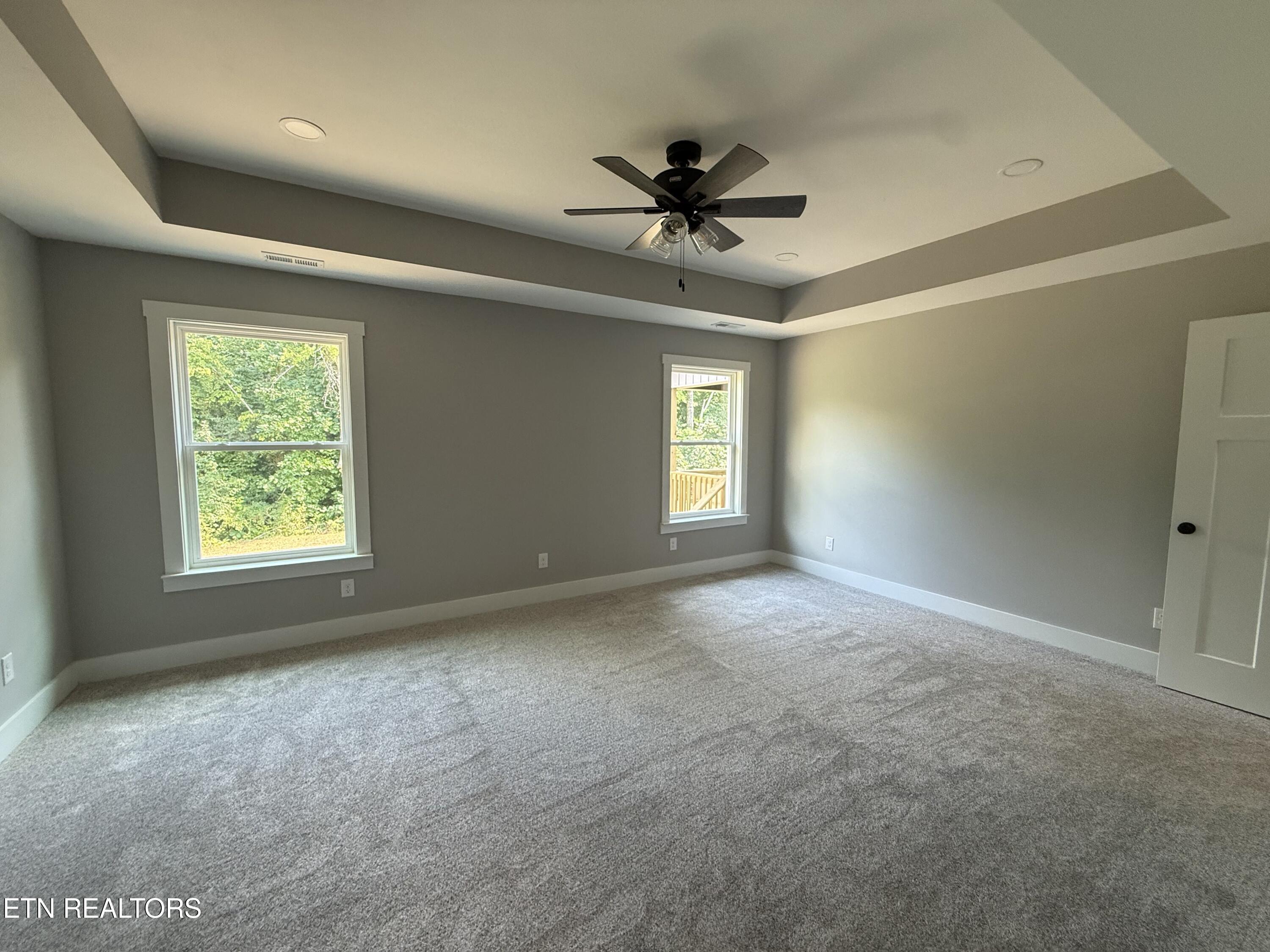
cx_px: 635
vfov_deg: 85.7
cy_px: 476
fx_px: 514
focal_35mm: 14
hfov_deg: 102.1
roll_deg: -0.4
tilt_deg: -4.6
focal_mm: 2.22
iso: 250
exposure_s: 1/120
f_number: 2.2
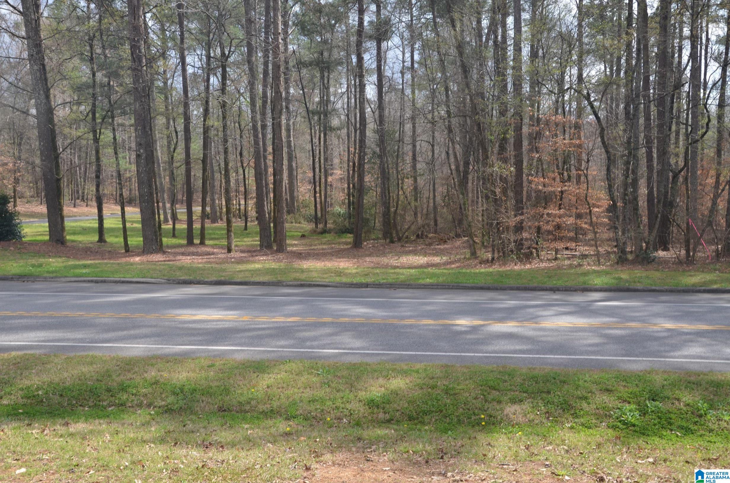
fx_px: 728
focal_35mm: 36
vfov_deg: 36.7
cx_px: 365
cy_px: 242
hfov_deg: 53.2
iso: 200
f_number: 8
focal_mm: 24
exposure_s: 1/250
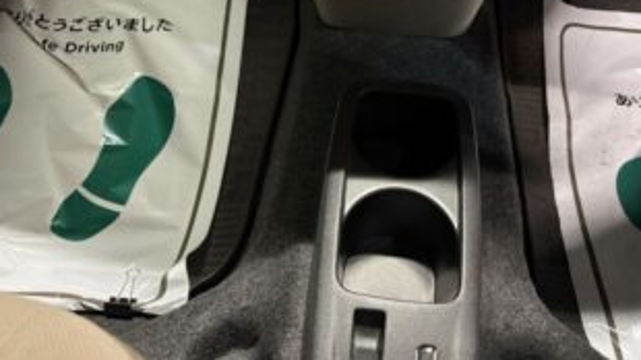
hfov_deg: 61.0
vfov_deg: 36.5
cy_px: 142
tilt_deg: -56.8
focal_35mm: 32
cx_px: 345
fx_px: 544
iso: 640
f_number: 1.6
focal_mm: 5.96
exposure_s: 1/25
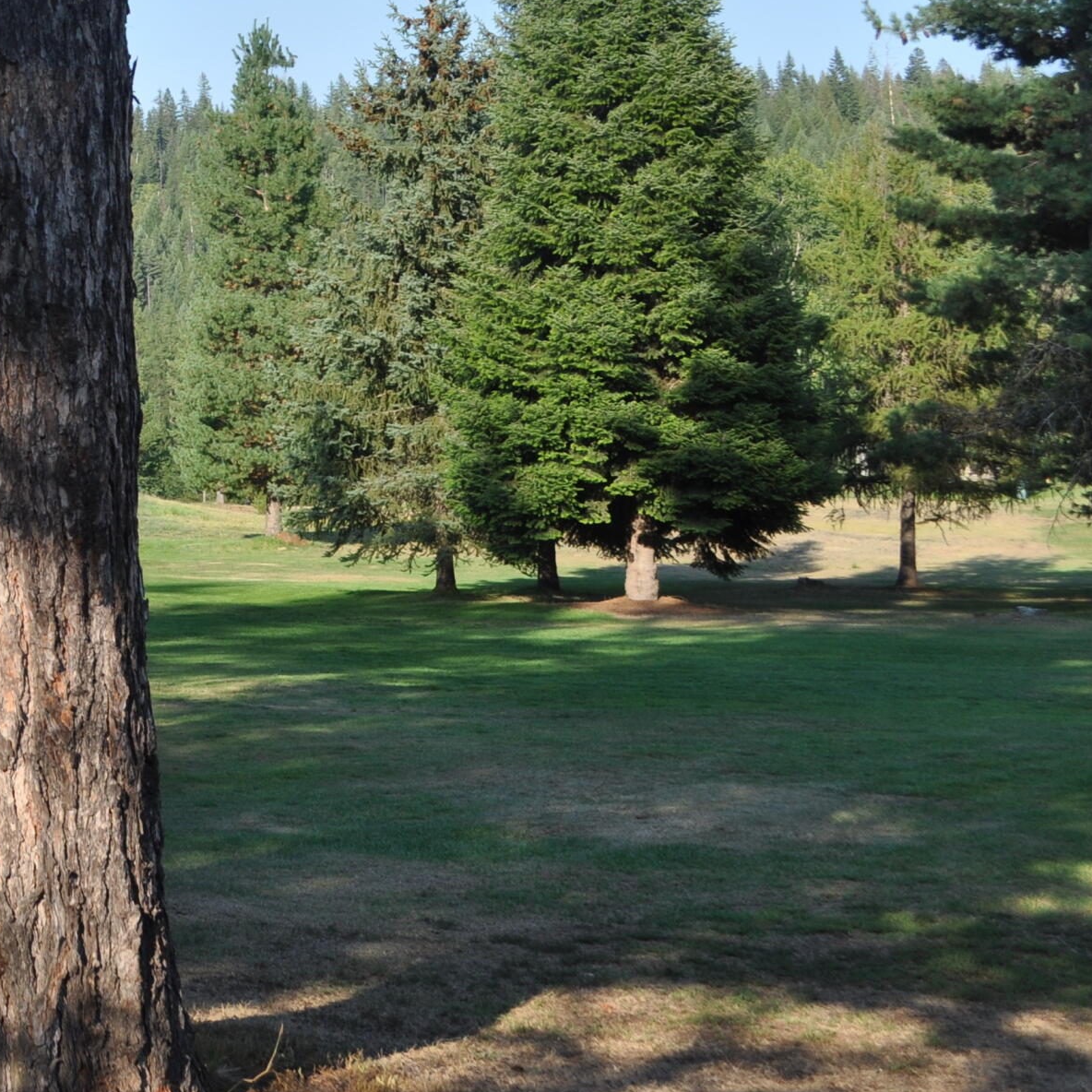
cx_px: -237
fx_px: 2534
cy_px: 214
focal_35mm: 71
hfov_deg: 22.3
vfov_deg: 23.9
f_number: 8
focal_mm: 22
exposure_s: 1/250
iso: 200
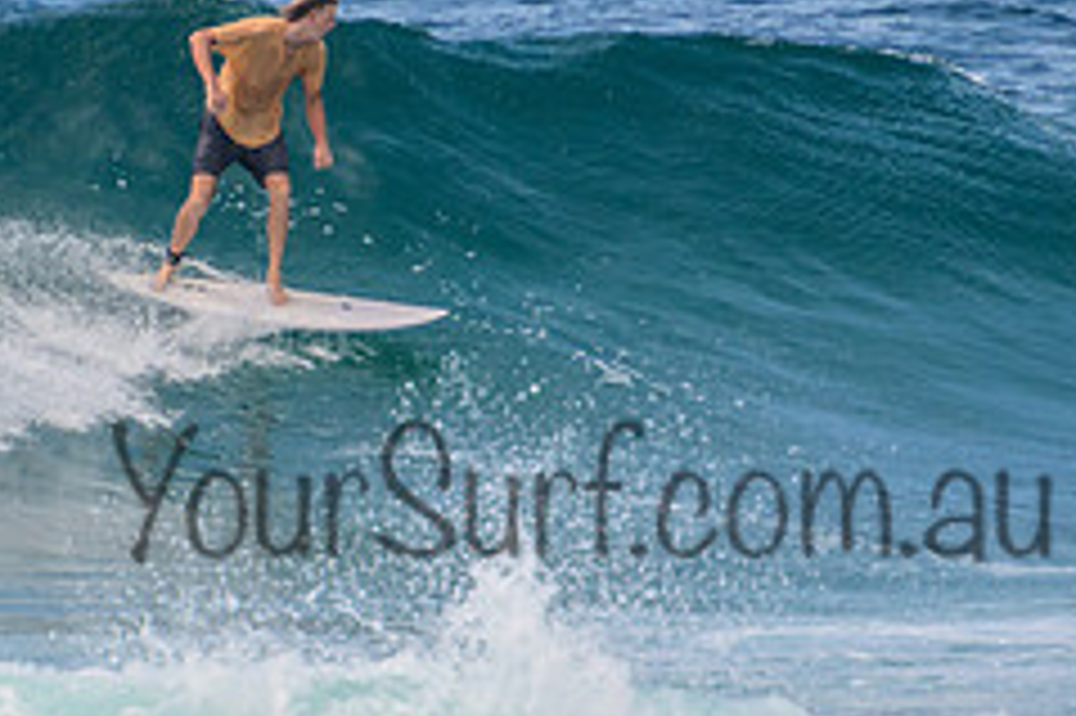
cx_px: 204
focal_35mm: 1335
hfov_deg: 1.5
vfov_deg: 1.0
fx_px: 39873
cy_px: 221
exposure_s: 1/2000
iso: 360
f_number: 5.6
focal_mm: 400
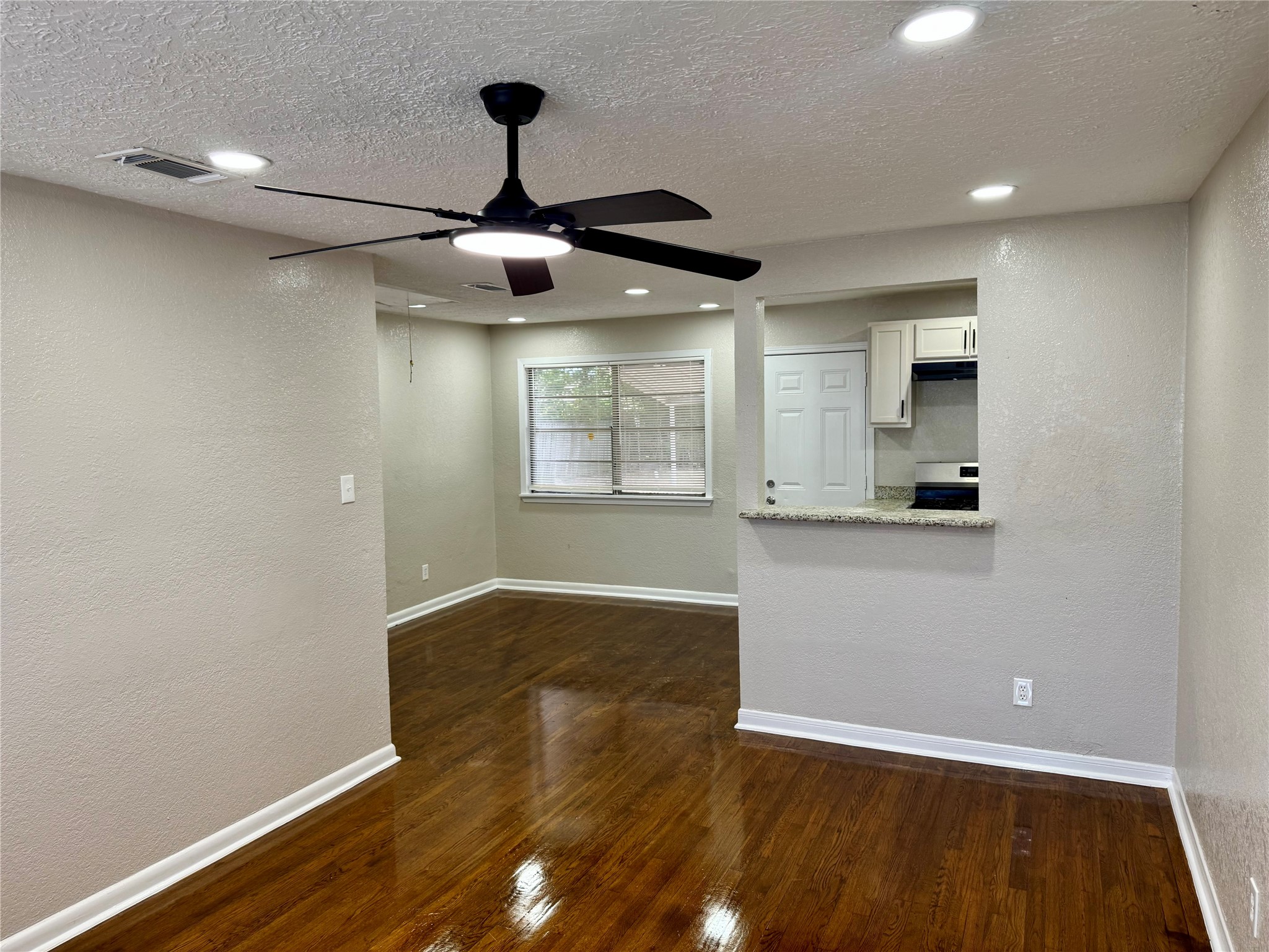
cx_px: 634
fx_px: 880
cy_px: 476
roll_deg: +0.9
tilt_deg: -4.4
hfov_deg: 71.6
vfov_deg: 56.8
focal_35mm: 24
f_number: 1.78
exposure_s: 1/120
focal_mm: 6.76
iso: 125
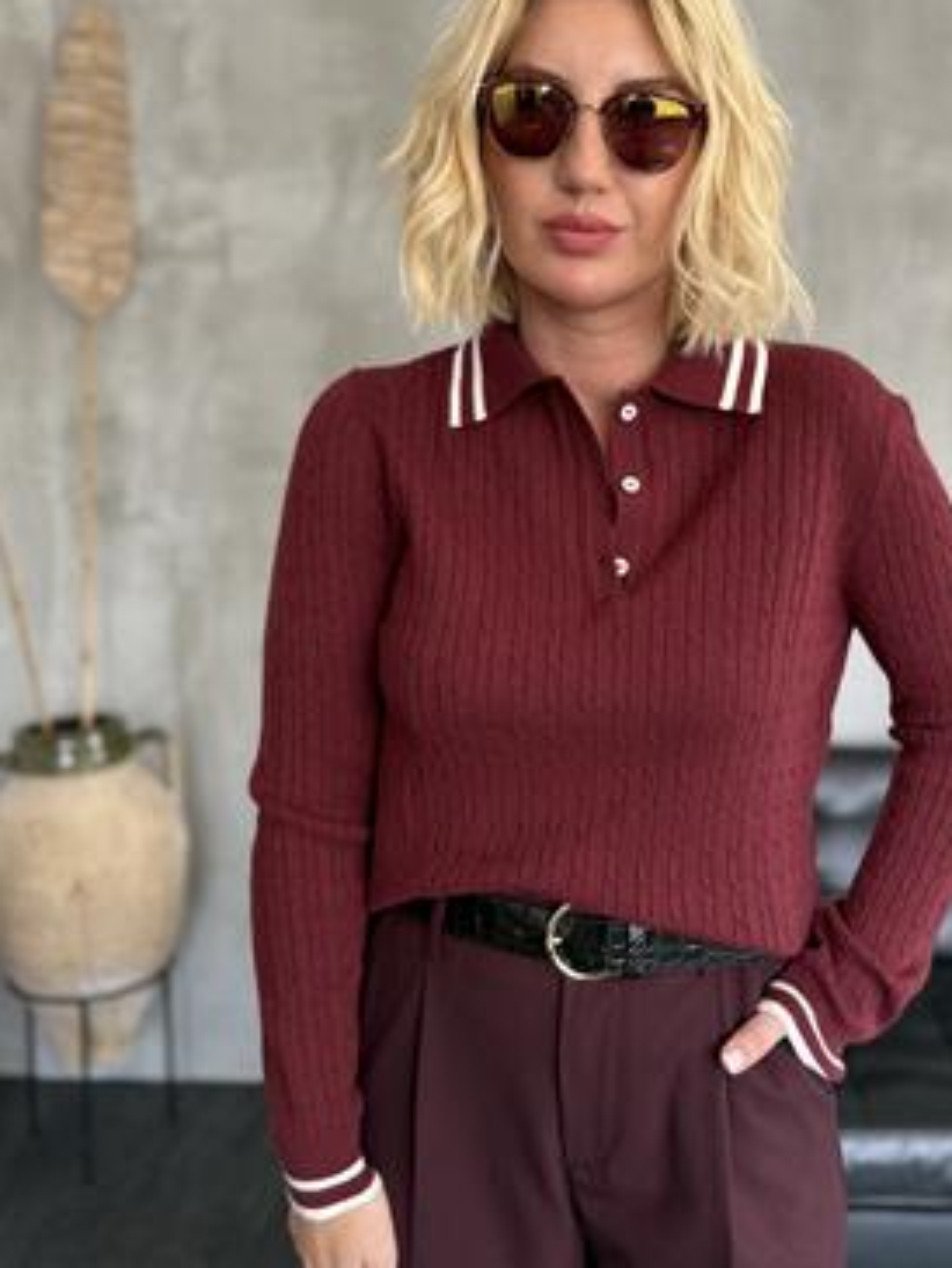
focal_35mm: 35
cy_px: 526
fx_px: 1283
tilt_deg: -4.6
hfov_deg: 40.3
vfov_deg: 52.4
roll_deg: -0.7
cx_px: 625
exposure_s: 1/121
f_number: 1.78
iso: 200
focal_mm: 6.76
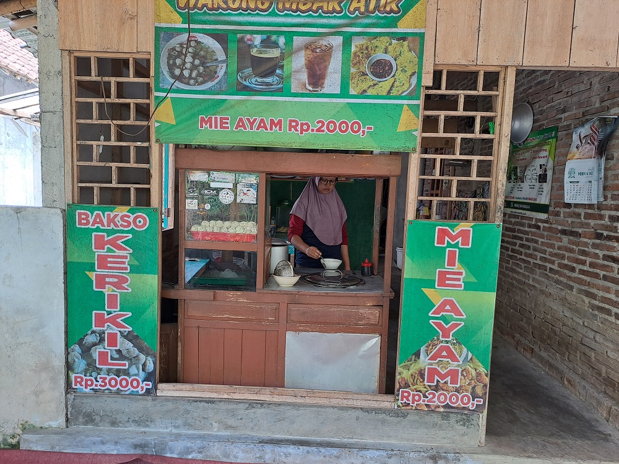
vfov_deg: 54.9
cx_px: 310
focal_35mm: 25
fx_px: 447
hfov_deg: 69.4
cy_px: 232
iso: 40
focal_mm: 4.65
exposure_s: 1/50
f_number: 1.8
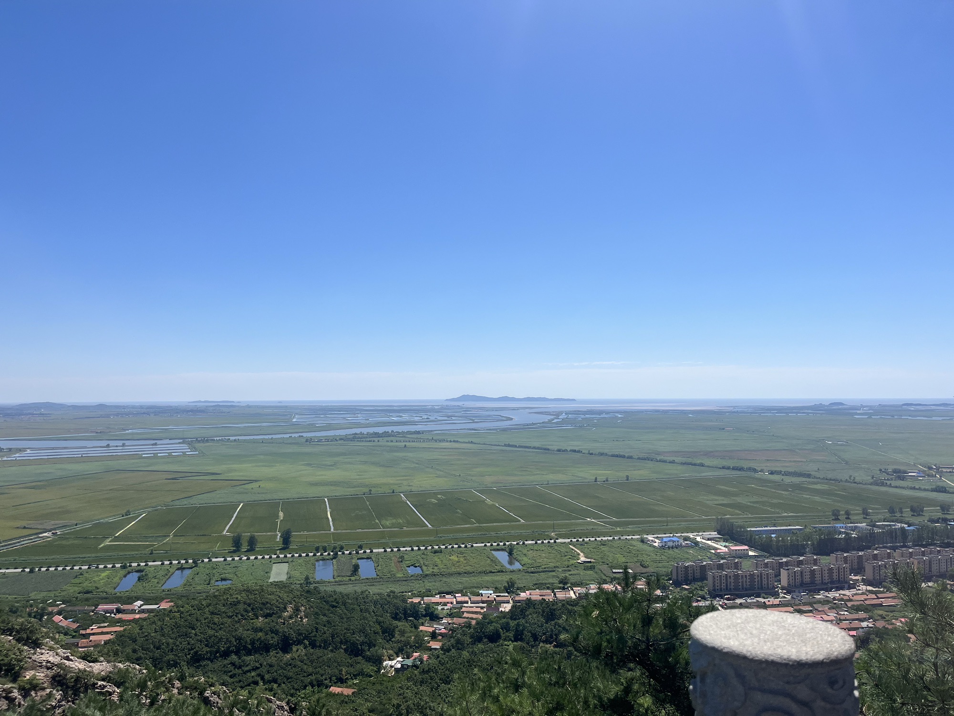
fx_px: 717
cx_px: 477
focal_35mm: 26
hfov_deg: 67.3
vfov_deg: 53.1
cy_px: 358
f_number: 1.6
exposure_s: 1/6494
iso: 50
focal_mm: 5.1
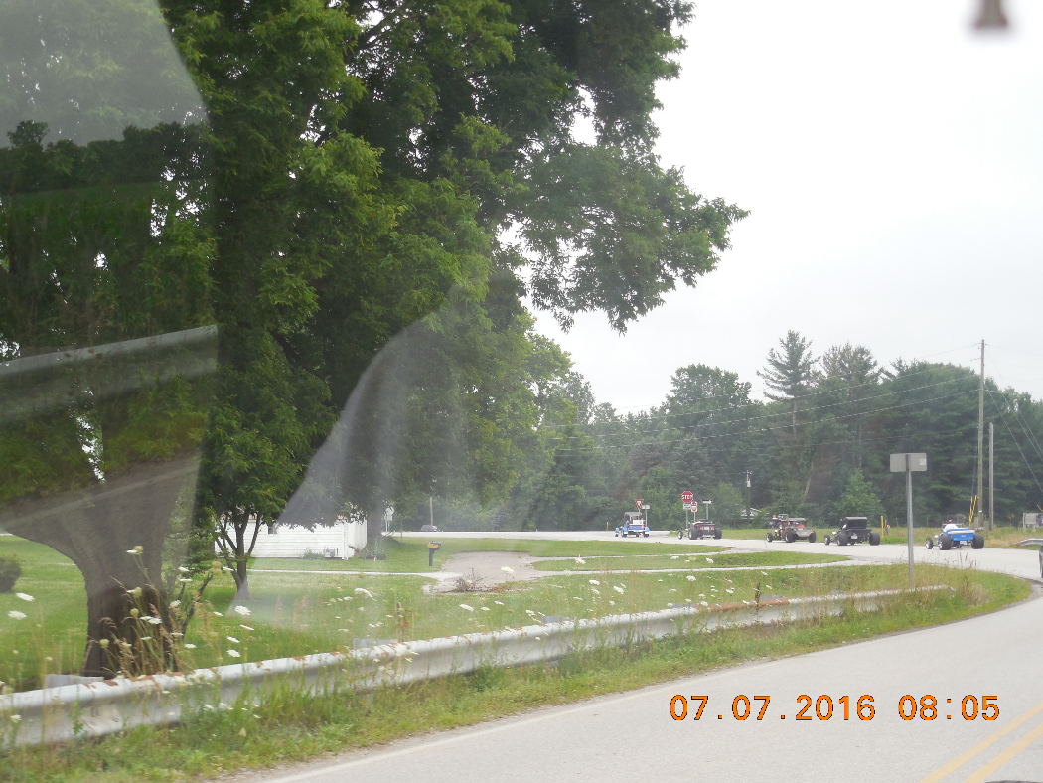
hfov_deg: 28.2
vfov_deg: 21.3
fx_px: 2079
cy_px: 392
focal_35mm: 69
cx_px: 522
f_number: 4.4
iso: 125
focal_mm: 12.5
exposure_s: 1/80
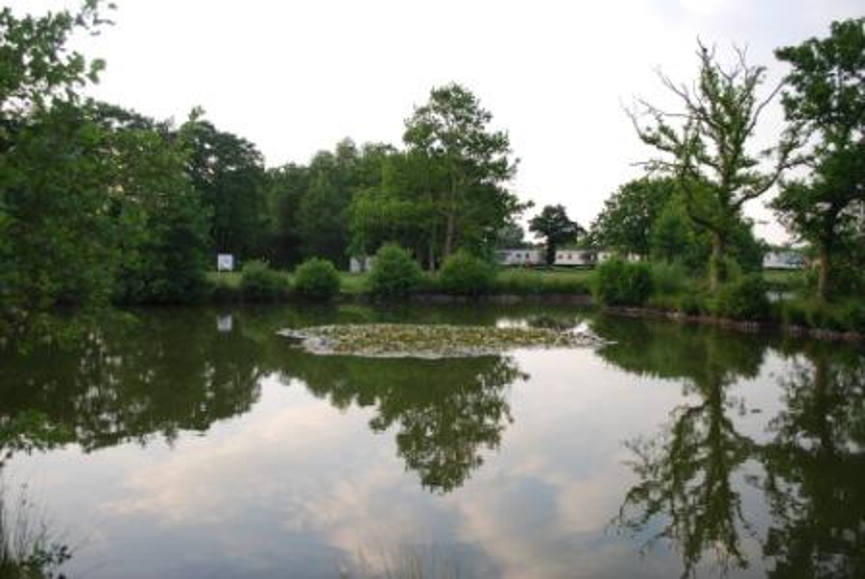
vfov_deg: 40.1
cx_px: 432
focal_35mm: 33
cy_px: 290
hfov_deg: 57.2
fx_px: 794
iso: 140
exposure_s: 1/125
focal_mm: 22
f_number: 4
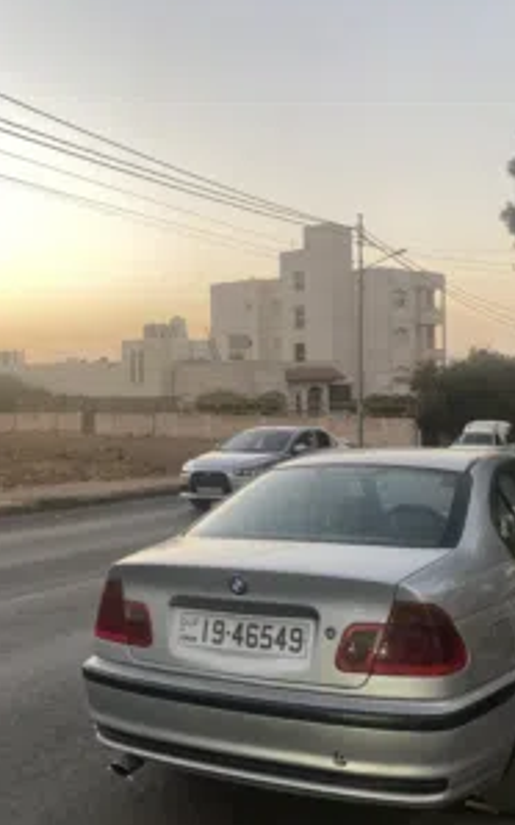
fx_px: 832
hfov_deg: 34.0
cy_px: 393
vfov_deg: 52.7
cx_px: 360
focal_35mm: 37
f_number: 1.8
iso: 32
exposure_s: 1/100
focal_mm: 4.25
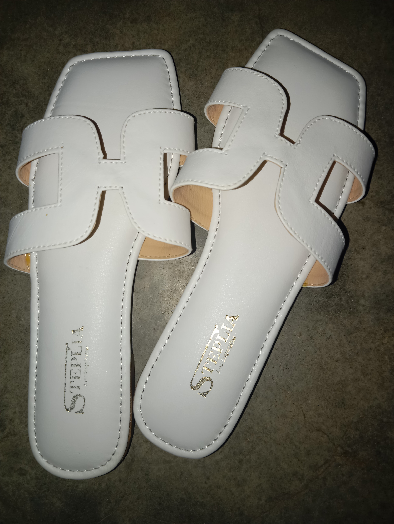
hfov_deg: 49.9
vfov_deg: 63.4
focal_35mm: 28
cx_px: 197
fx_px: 424
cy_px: 262
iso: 136
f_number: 1.8
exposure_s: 1/50
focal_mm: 4.22
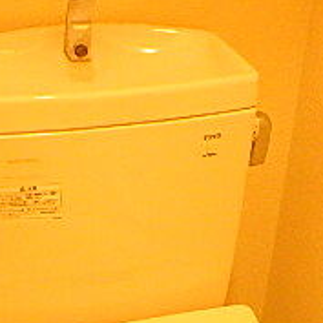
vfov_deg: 22.6
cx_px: 175
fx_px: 707
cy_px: 434
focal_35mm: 67
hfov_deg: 25.7
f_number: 3.5
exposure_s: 1/25
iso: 800
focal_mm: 3.7
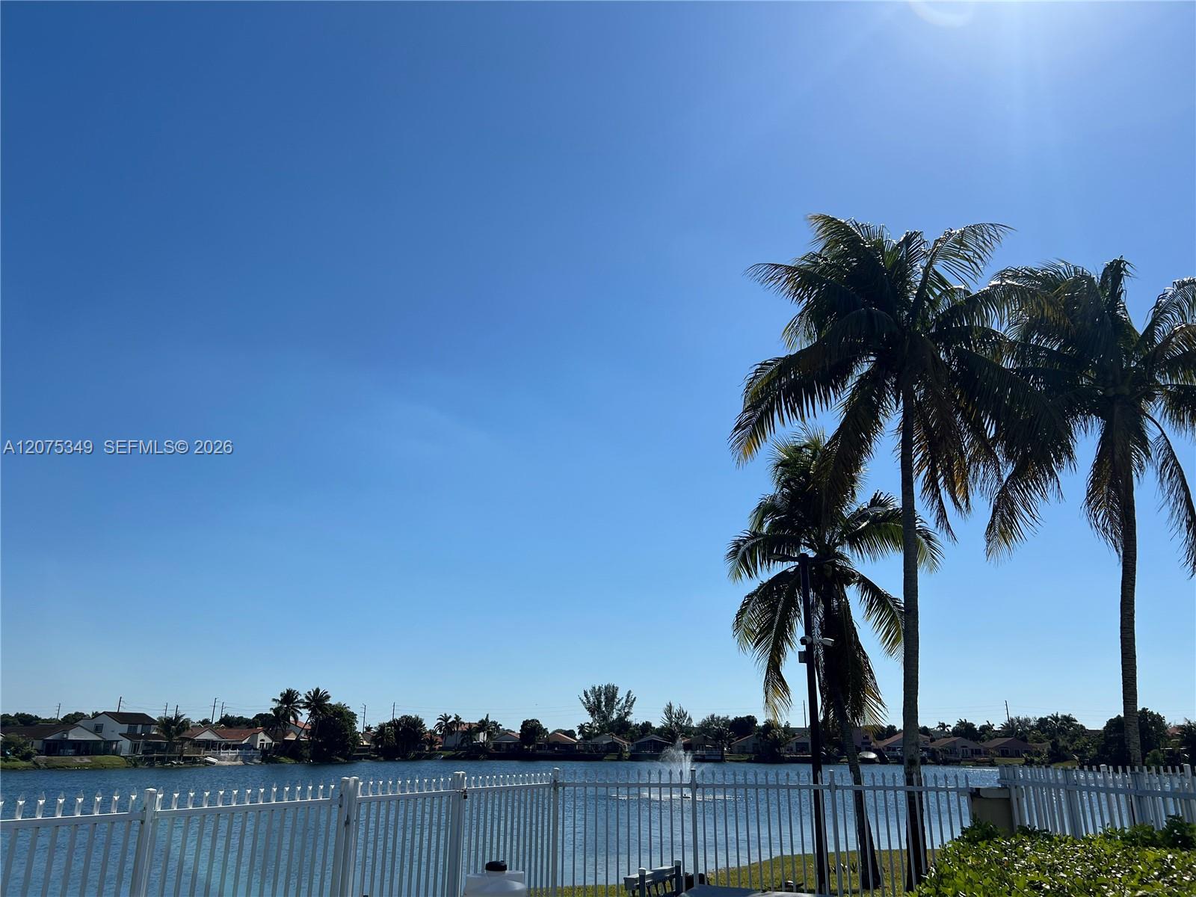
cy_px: 448
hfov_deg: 67.3
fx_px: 898
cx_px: 598
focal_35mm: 26
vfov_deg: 53.1
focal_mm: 5.7
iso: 50
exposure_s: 1/8696
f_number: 1.5
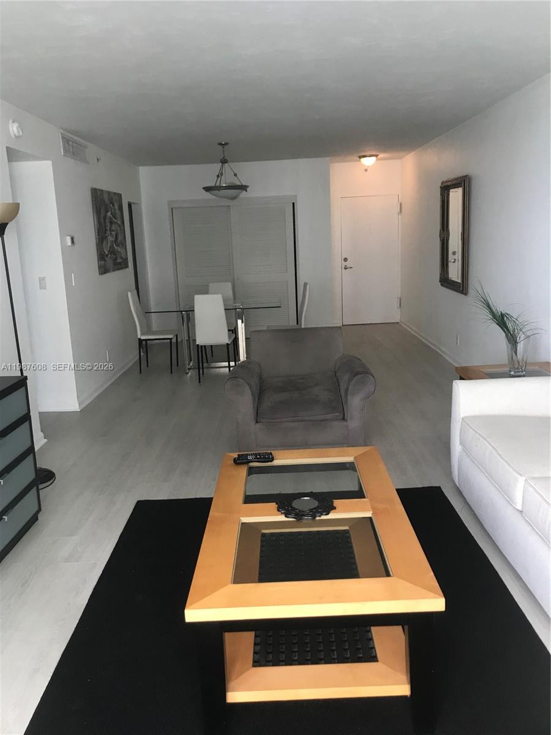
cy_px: 368
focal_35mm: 28
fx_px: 594
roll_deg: +2.1
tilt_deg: -10.1
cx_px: 276
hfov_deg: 49.7
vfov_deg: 63.4
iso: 20
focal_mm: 3.99
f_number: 1.8
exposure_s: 1/30
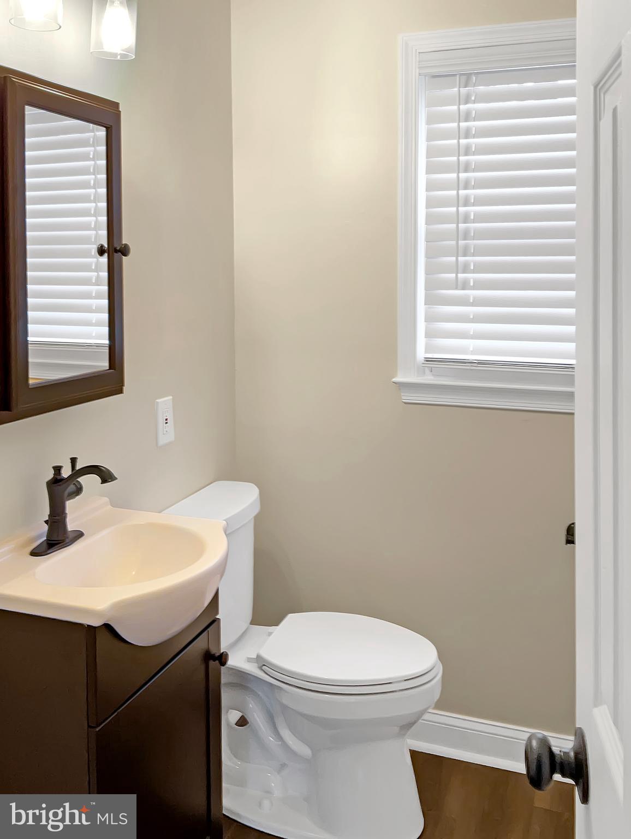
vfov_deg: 61.6
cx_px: 316
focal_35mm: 29
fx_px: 703
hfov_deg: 48.3
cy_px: 420
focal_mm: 3
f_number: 1.8
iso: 16
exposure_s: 1/8
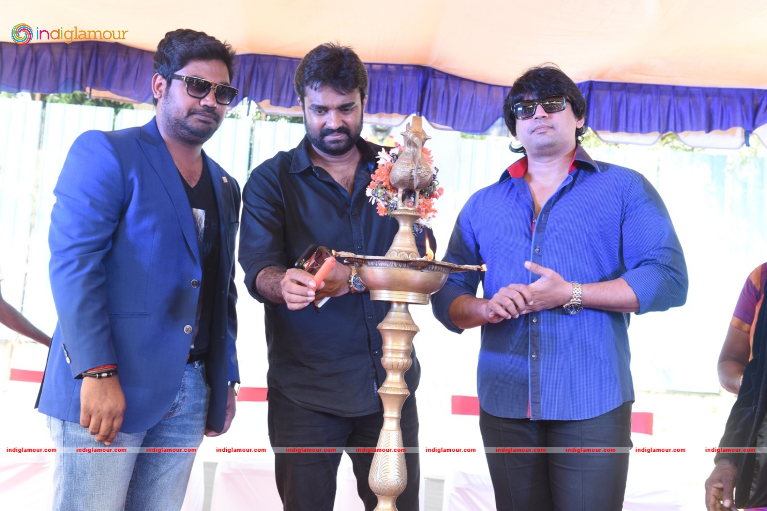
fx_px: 1023
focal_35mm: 48
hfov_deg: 41.1
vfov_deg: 28.1
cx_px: 384
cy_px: 256
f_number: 6.3
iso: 500
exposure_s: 1/80
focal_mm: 48
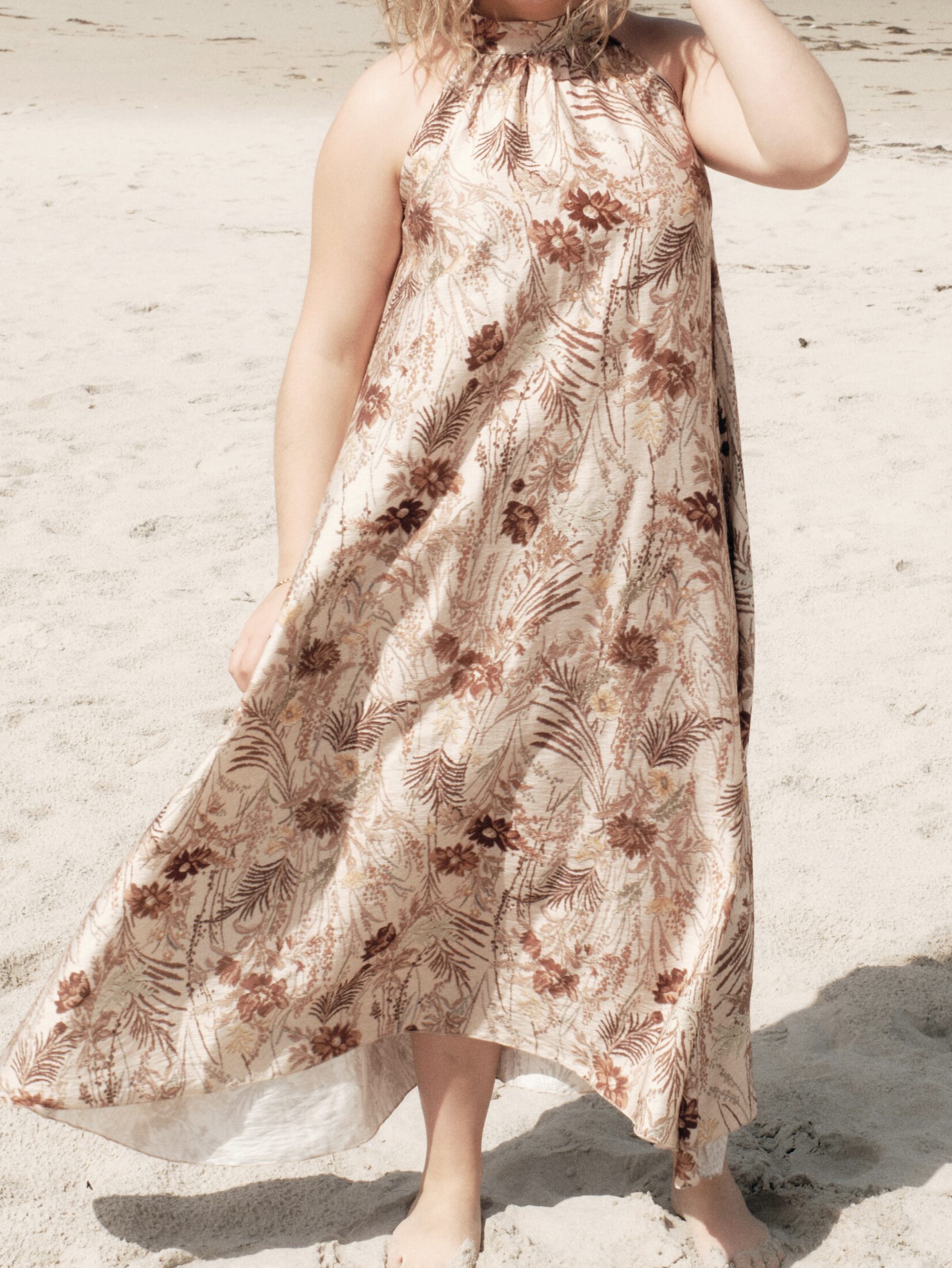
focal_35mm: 40
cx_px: 481
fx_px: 1466
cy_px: 663
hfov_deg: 36.0
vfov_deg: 46.8
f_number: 10
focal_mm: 24.2
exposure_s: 1/400
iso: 125
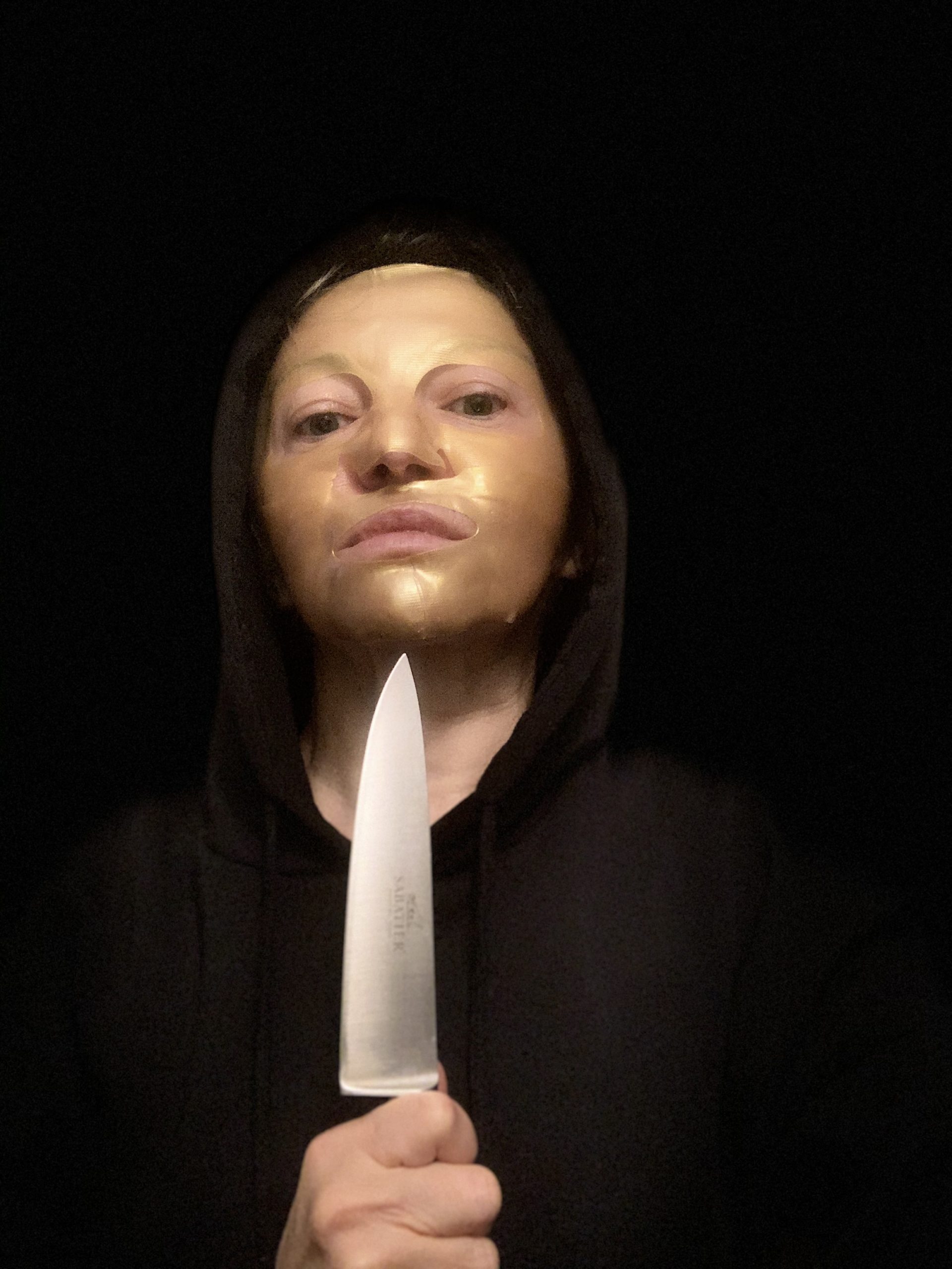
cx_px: 476
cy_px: 634
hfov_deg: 44.2
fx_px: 1173
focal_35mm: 32
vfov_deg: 56.8
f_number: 2.2
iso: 400
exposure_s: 1/25
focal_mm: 2.87
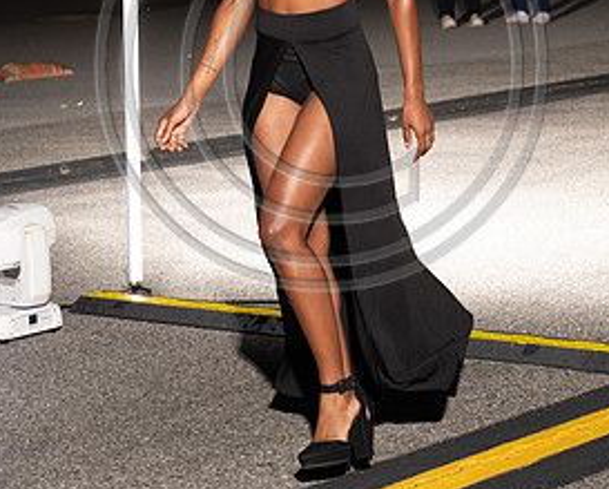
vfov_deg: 11.1
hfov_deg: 13.8
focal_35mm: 139
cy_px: 65
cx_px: 322
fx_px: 2508
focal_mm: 90
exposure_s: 1/200
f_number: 6.3
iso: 1000
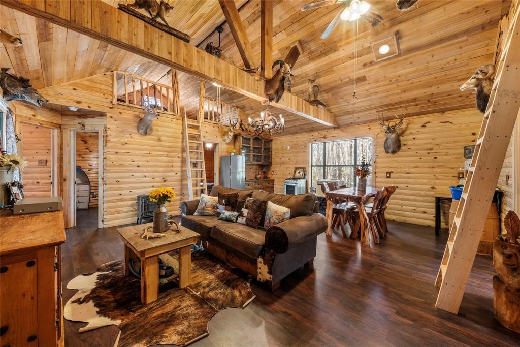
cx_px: 260
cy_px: 174
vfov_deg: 85.4
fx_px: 188
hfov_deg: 108.3
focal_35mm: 13
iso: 250
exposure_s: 13
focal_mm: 13
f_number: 9
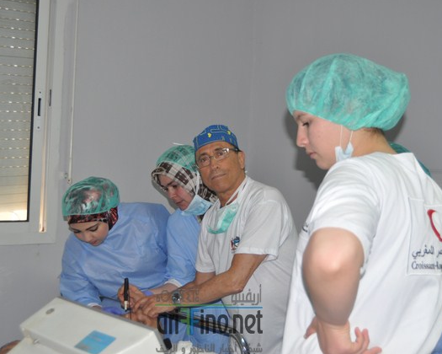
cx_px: 209
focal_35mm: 48
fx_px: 628
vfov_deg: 31.5
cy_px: 177
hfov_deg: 38.8
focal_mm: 28
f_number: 4
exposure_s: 1/60
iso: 800
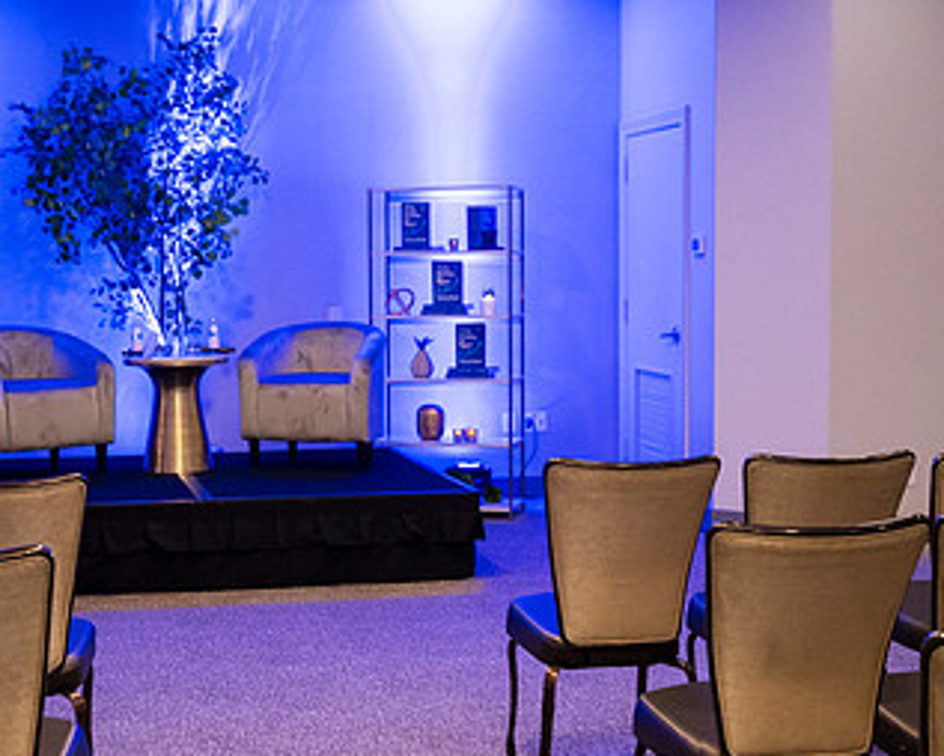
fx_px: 1677
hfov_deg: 31.4
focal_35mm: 60
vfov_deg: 25.4
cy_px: 345
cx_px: 384
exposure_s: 1/200
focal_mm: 35
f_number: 4
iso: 4000
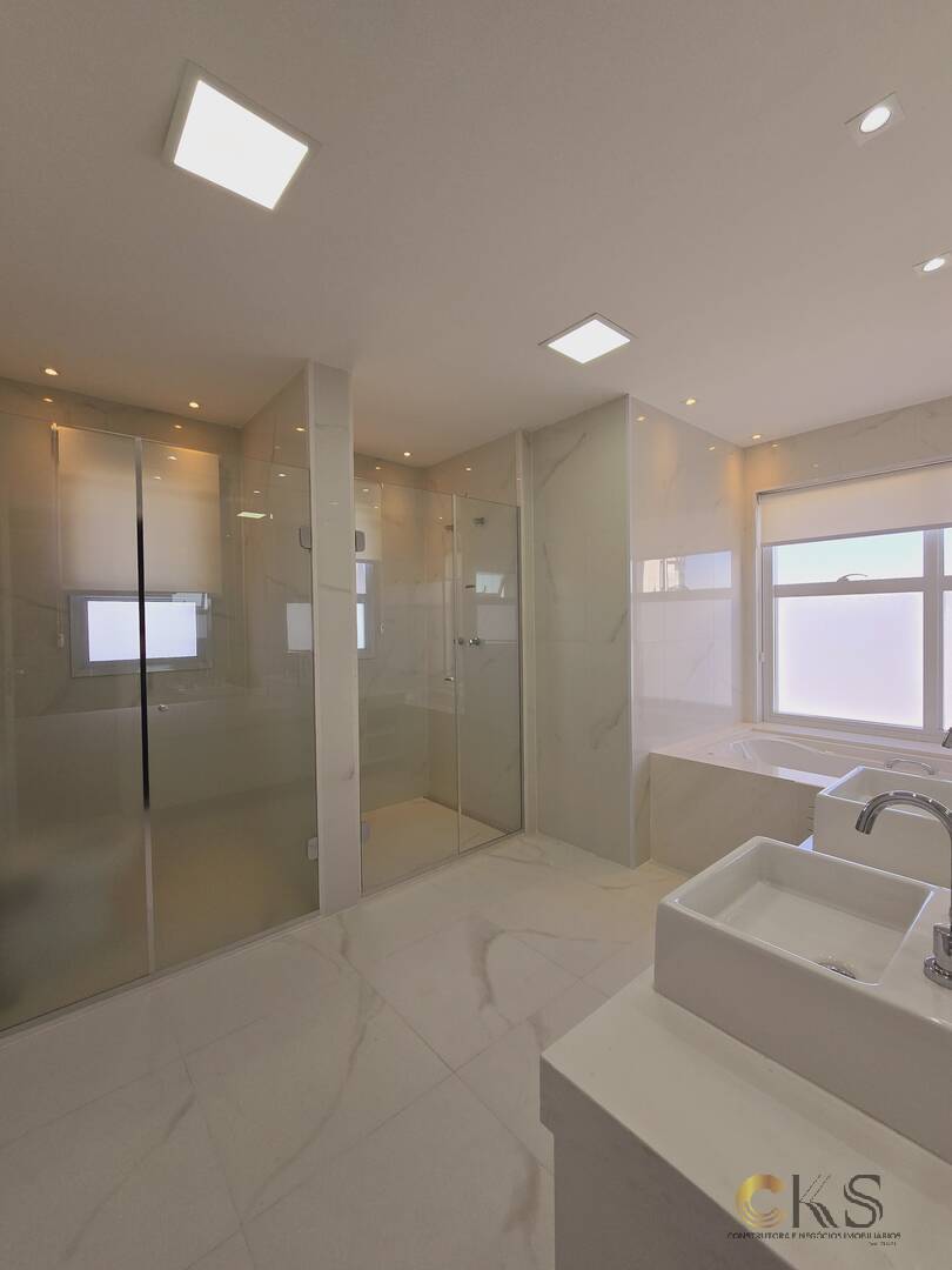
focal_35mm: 13
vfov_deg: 106.2
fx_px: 477
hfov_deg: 89.9
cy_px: 635
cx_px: 476
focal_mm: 2.2
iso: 50
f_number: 2.2
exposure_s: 1/324
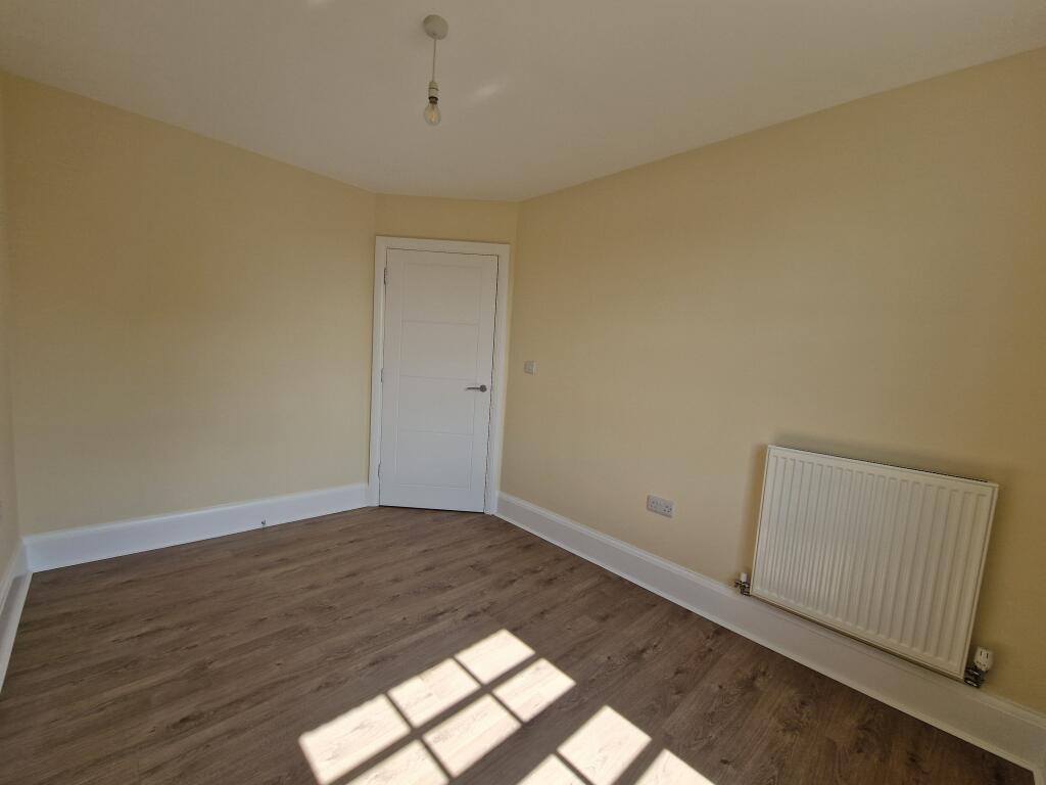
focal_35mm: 13
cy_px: 392
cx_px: 523
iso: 50
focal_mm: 2.2
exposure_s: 1/486
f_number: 2.2
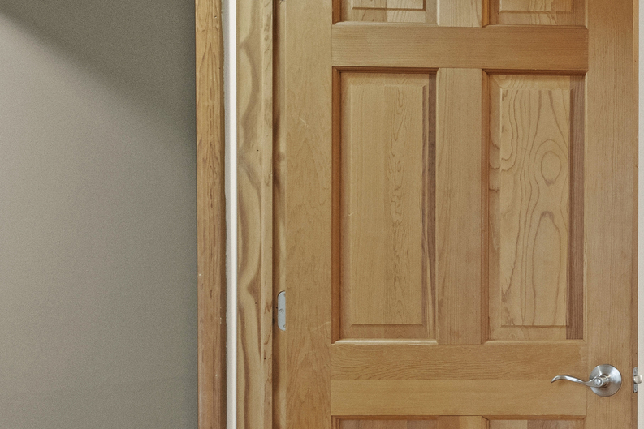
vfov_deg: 21.8
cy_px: 302
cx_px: 1082
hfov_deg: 22.7
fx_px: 1109
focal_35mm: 62
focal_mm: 16
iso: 1600
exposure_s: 1/4
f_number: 7.1
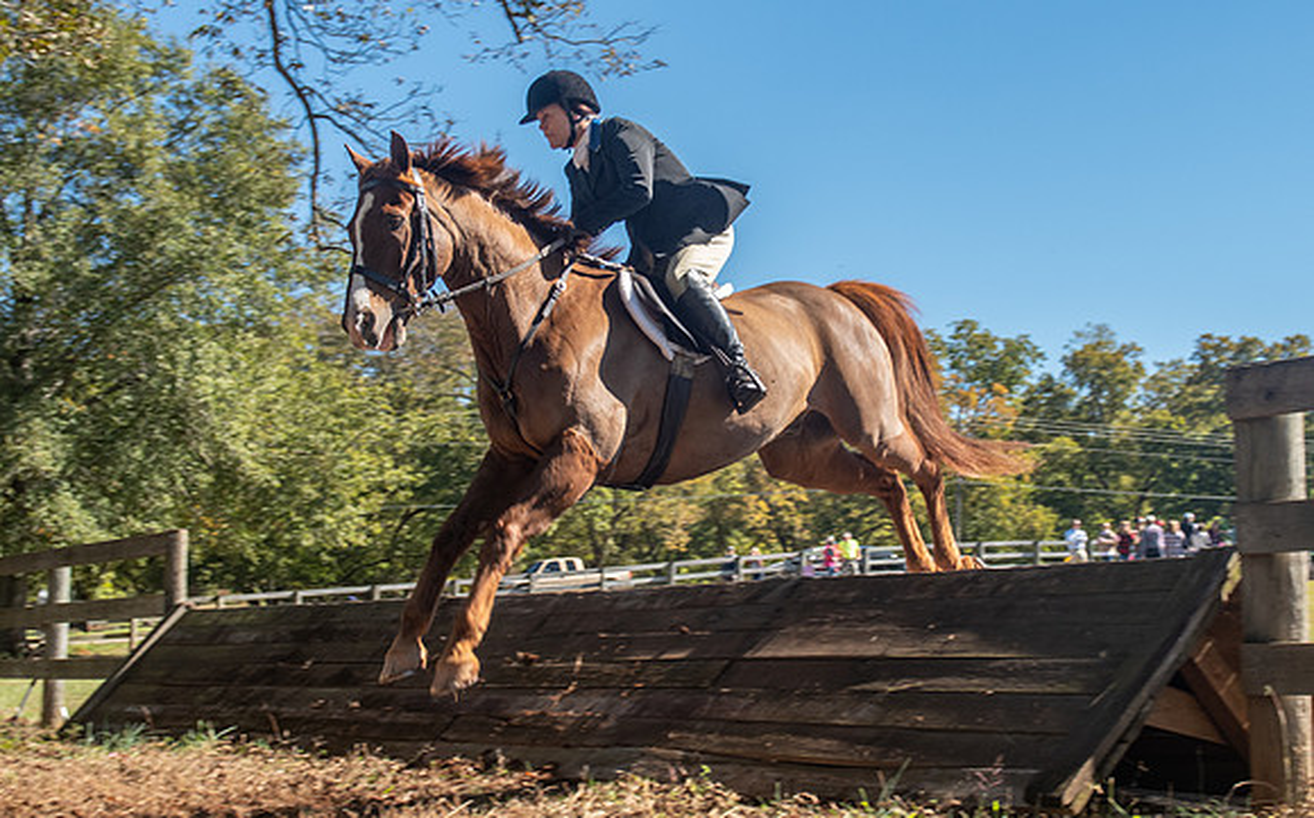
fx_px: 1862
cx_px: 698
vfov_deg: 24.8
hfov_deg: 38.9
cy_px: 404
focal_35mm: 52
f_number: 4
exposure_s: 1/320
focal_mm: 32
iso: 400
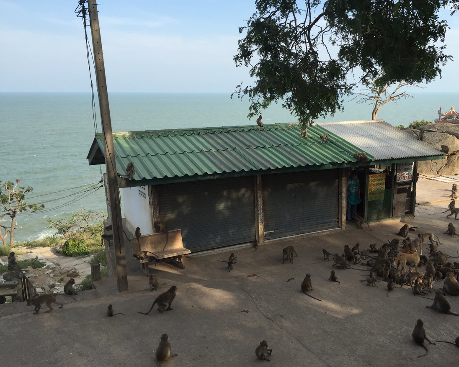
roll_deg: -0.2
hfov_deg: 57.1
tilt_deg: -11.8
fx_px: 421
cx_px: 248
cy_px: 185
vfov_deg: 47.1
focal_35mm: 31
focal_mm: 4.15
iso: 32
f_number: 2.2
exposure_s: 1/1130
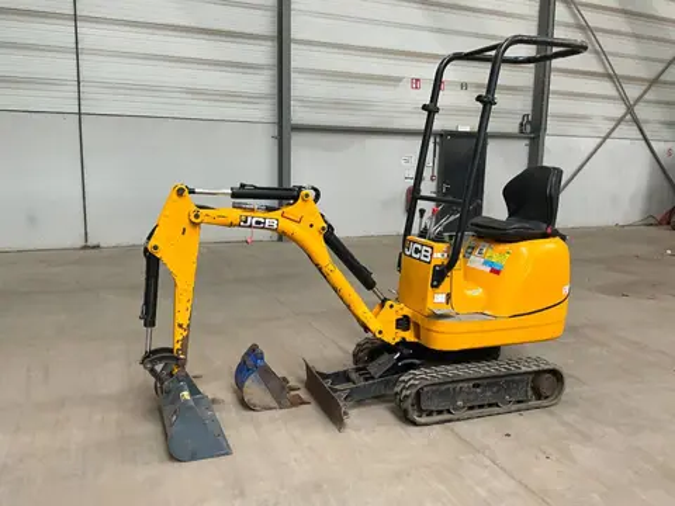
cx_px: 338
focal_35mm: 29
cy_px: 253
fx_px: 565
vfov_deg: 48.2
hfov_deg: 61.7
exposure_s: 1/60
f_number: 1.8
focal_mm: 3
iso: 80
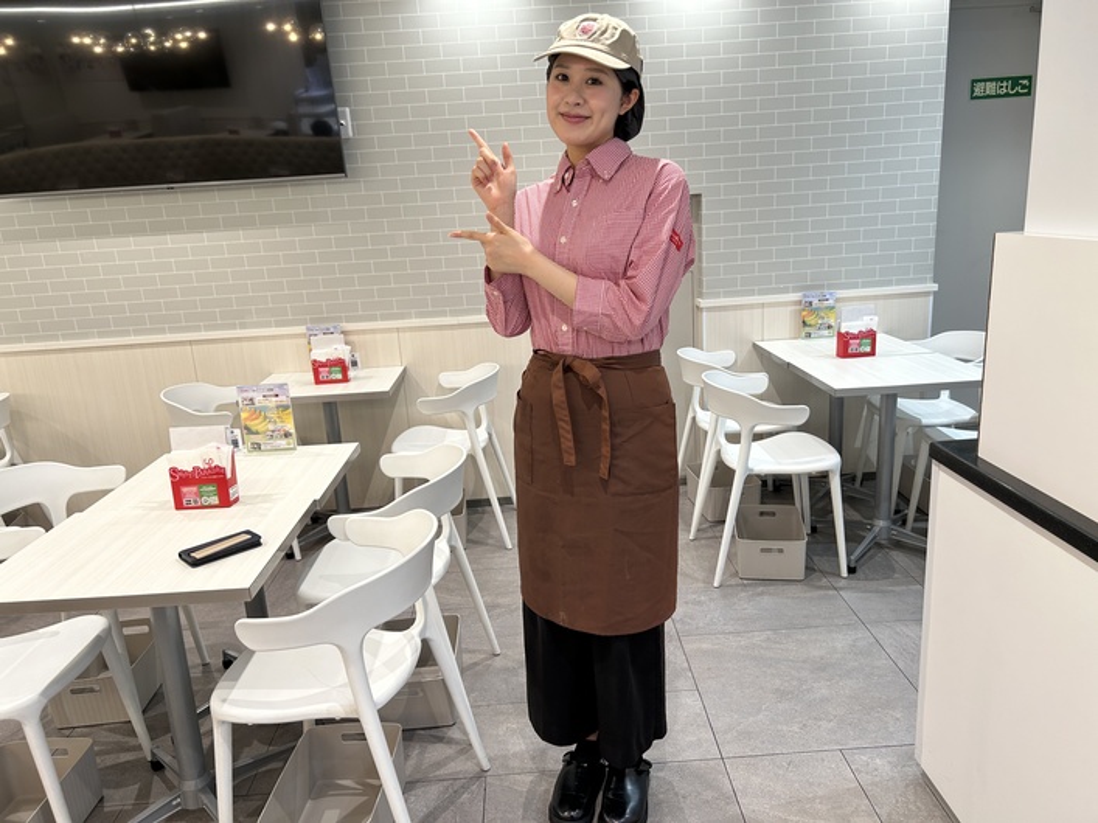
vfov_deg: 53.0
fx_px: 825
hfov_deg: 67.3
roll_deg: +4.5
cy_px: 412
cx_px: 549
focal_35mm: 26
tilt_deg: -14.1
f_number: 1.5
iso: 40
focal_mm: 5.7
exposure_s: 1/100
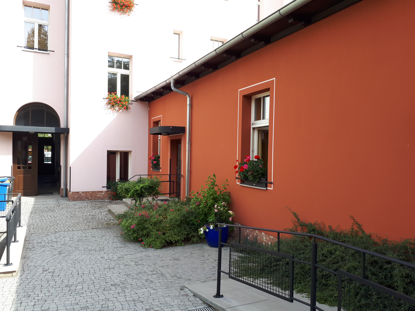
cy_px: 156
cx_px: 208
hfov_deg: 65.3
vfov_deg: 51.4
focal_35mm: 27
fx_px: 324
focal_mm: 3.6
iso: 40
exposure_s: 1/379
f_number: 1.9
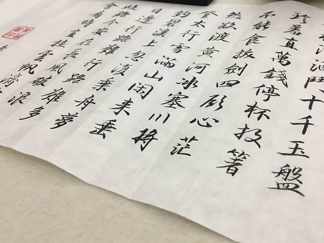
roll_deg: +10.3
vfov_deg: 40.7
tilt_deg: -38.9
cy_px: 114
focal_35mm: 35
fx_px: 327
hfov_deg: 52.6
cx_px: 169
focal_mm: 4.15
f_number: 2.2
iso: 80
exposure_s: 1/33
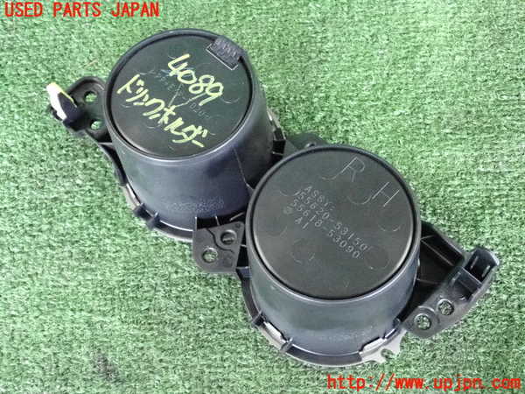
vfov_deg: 30.9
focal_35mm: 47
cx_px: 262
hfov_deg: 40.4
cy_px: 197
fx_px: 713
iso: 5000
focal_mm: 8.4
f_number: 3.1
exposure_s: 1/125
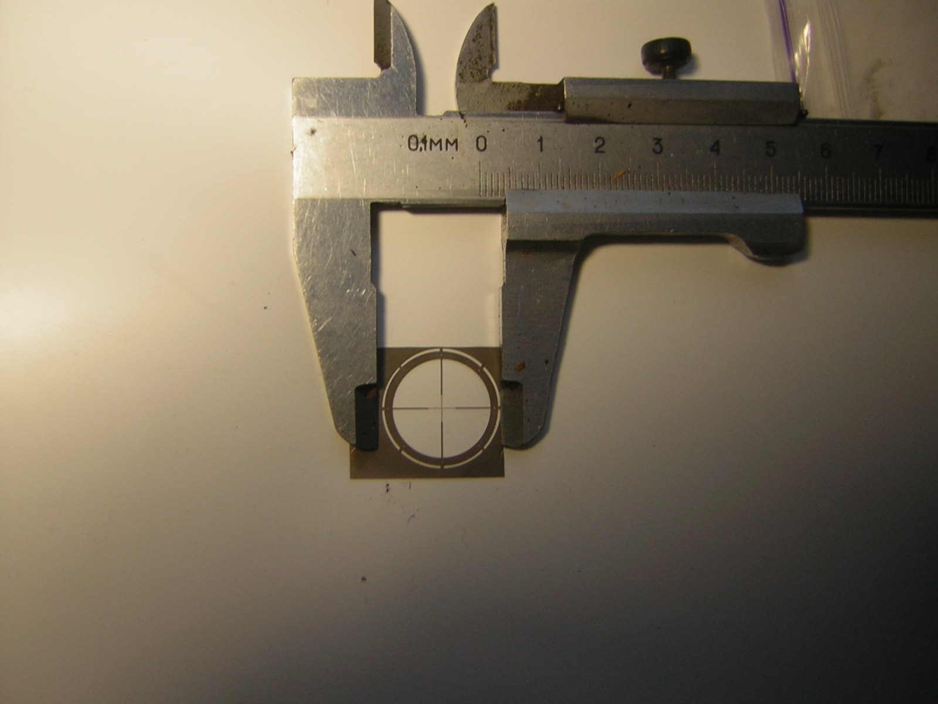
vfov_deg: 39.7
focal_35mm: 36
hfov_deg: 51.4
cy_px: 352
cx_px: 469
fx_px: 976
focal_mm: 4.7
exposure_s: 1/68.1
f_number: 2.6
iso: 50
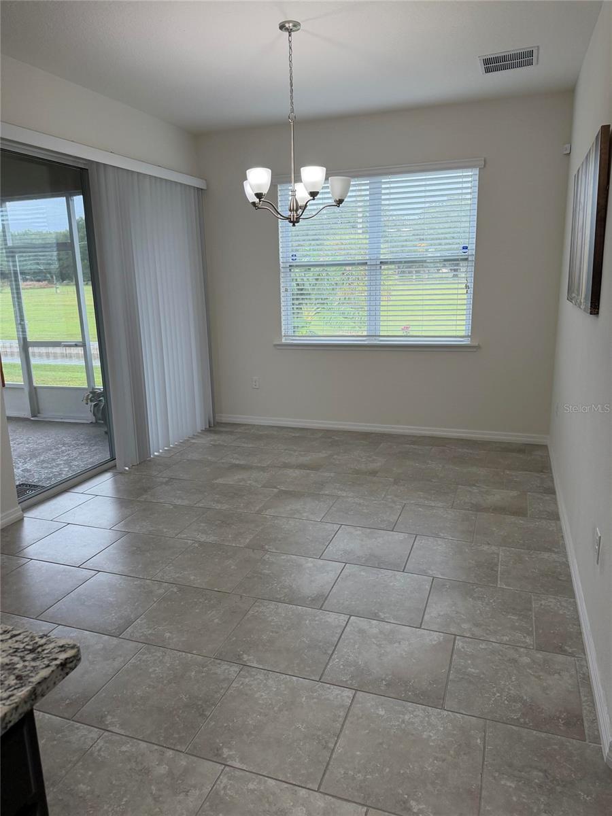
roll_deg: +1.6
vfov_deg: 71.6
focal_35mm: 24
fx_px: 566
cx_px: 306
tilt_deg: -12.2
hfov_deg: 56.8
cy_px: 408
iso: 160
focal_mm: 6.76
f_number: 1.78
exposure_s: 1/226
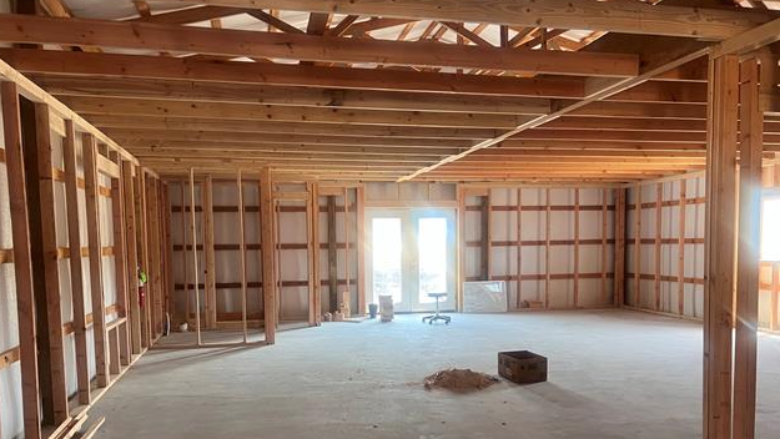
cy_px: 282
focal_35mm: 29
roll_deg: +0.1
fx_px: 600
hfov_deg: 66.0
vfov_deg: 39.9
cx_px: 384
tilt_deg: -5.3
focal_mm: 5.7
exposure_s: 1/69
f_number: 1.5
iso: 125
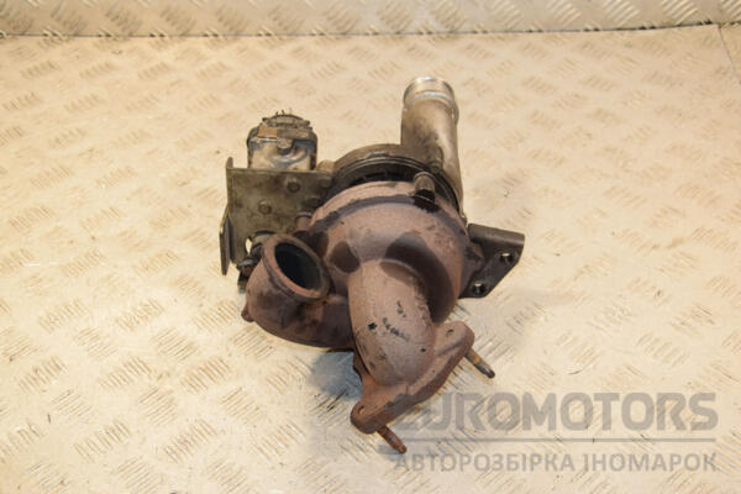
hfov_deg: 41.1
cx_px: 370
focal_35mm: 48
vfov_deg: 28.1
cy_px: 247
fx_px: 988
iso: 800
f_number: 7.1
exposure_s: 1/200
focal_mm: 32
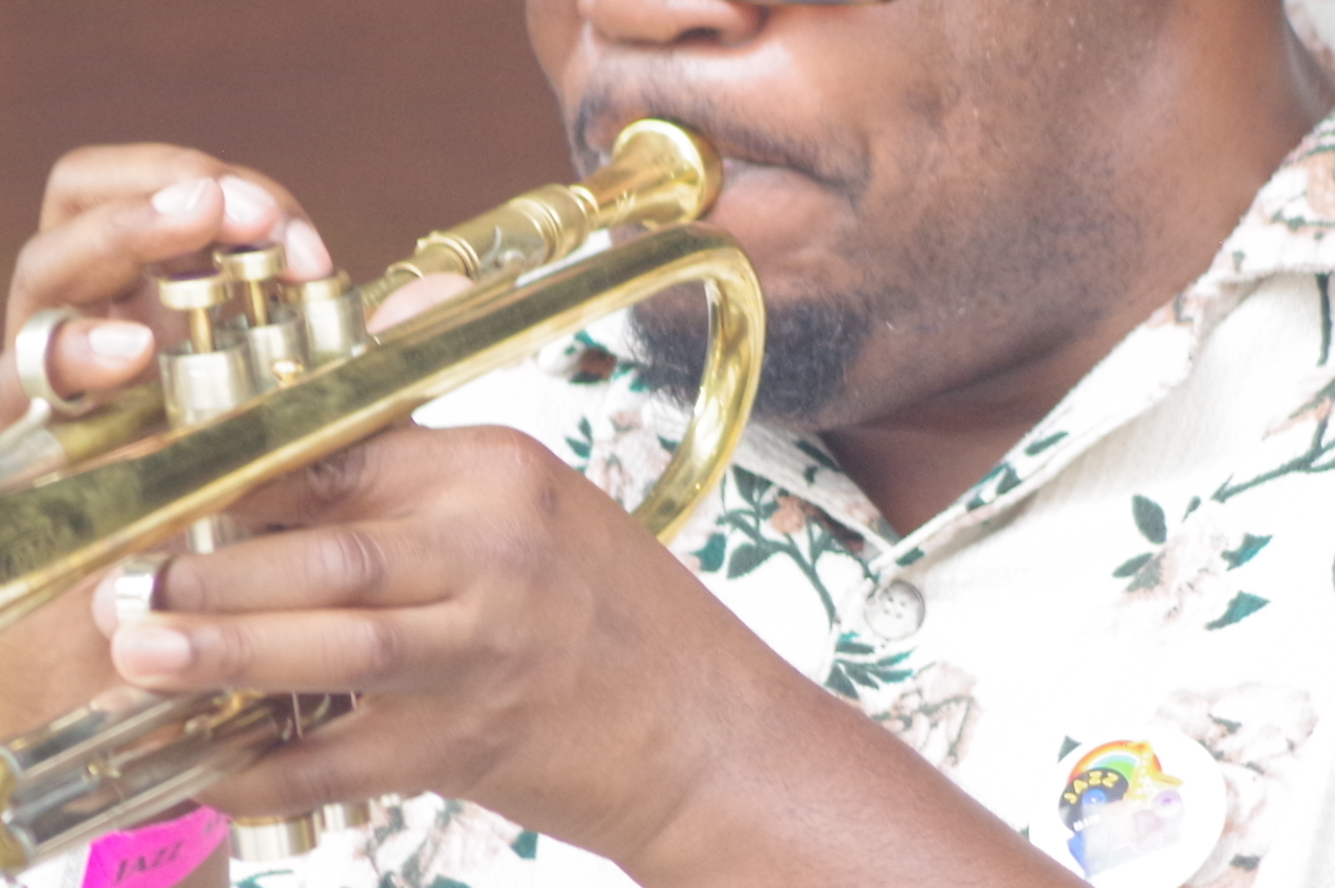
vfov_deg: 1.2
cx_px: 987
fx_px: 43165
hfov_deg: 1.8
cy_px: 441
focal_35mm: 1165
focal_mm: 230
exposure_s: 1/100
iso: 800
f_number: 5.6
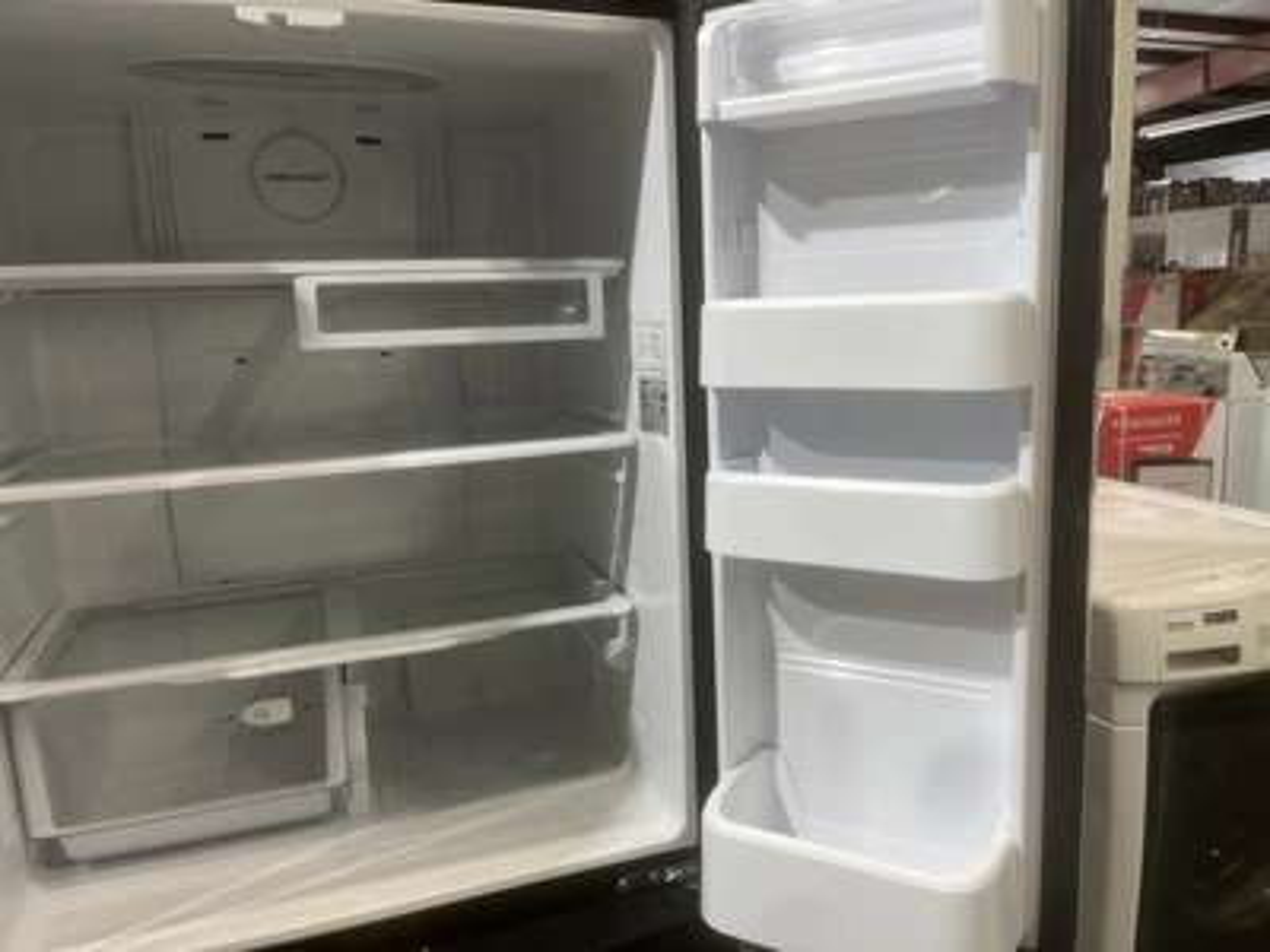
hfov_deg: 67.3
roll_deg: +2.4
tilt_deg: -10.7
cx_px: 635
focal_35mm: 26
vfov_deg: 53.1
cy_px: 476
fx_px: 954
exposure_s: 1/60
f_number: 1.6
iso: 80
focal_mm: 5.1
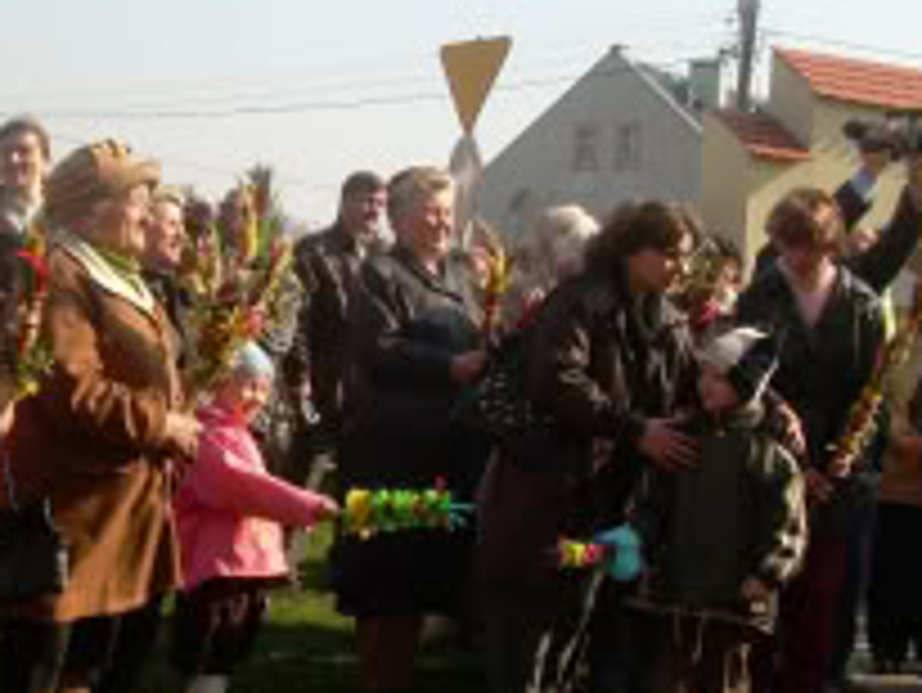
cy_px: 176
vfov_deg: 19.8
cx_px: 234
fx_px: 1972
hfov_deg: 26.0
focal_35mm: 74
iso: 50
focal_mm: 6.3
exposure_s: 1/297
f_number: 4.6
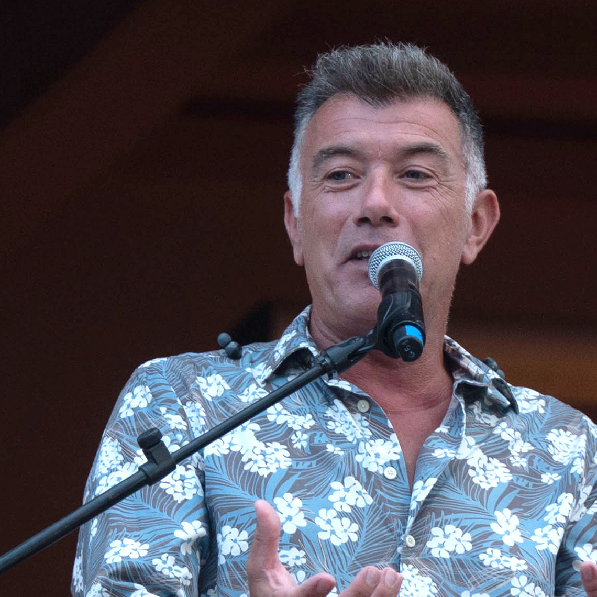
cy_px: 761
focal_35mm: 901
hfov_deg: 1.9
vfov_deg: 1.9
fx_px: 17580
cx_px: 477
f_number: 3.2
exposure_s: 1/500
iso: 800
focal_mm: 200
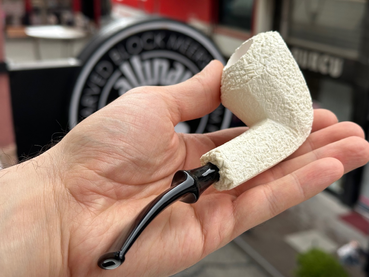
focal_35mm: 48
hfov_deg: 39.7
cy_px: 138
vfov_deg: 30.3
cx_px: 184
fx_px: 512
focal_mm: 6.86
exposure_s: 1/564
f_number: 1.78
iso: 64
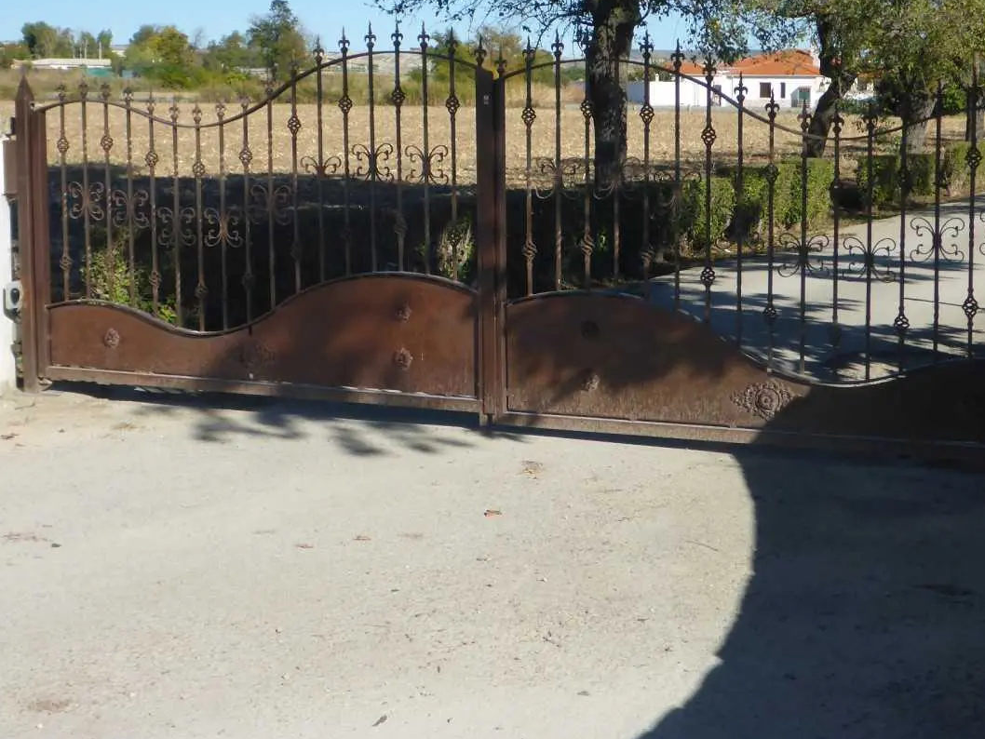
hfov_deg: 31.2
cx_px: 536
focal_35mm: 62
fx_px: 1765
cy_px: 234
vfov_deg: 23.5
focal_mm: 7.4
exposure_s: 1/800
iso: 100
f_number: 4.2
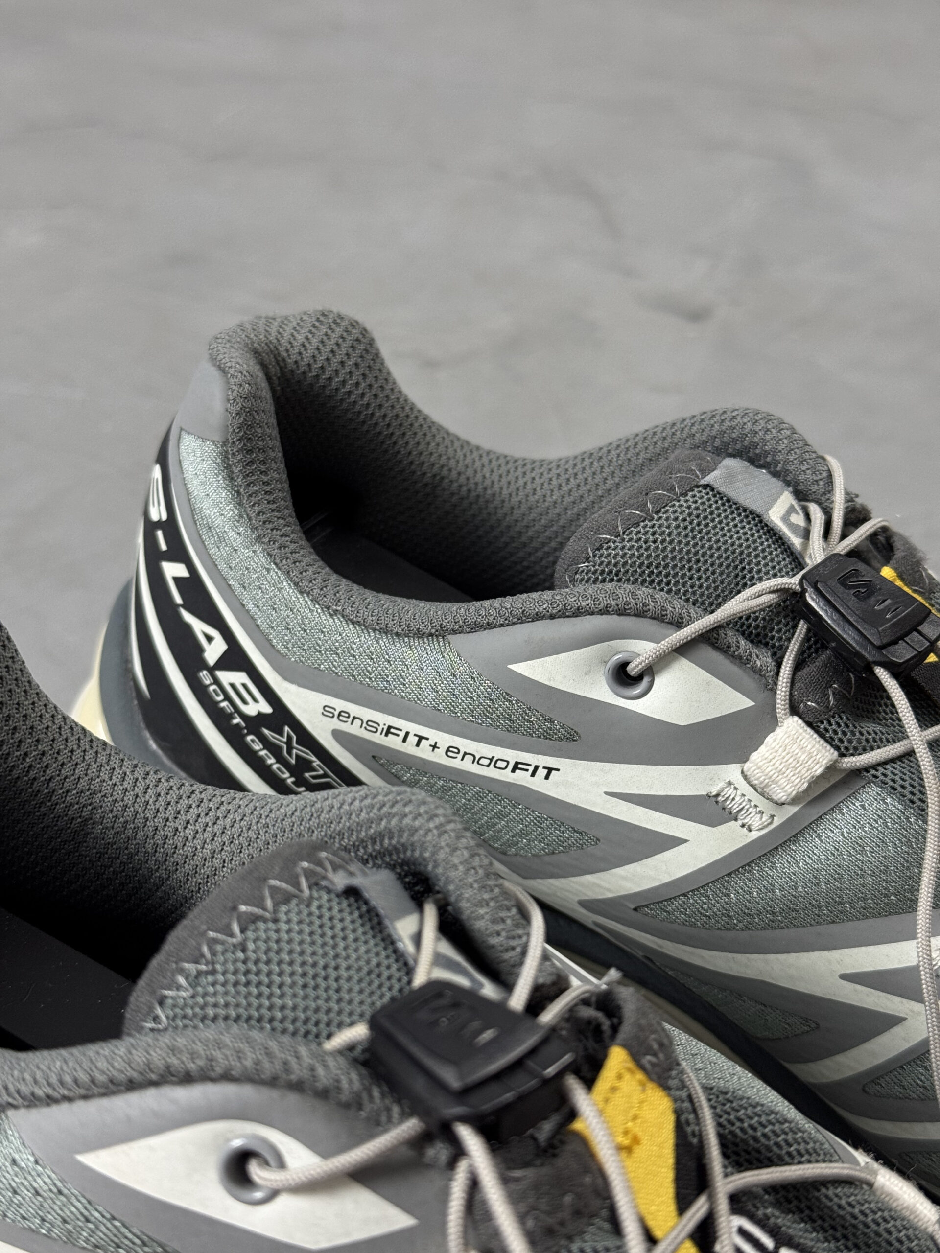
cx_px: 470
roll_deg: -5.2
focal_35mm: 48
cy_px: 626
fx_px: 1738
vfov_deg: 39.7
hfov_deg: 30.3
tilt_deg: -35.6
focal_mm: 6.76
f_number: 1.78
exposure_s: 1/60
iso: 125
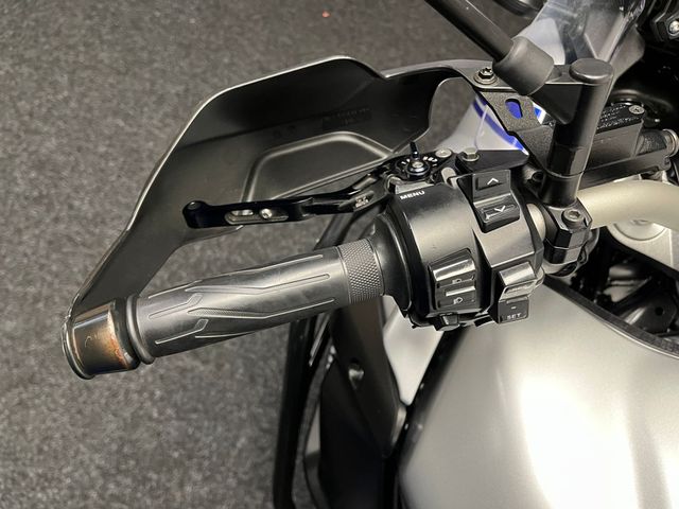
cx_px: 340
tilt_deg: -56.7
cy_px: 254
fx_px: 510
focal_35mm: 26
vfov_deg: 53.1
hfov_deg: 67.3
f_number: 1.6
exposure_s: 1/50
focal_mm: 5.1
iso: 320
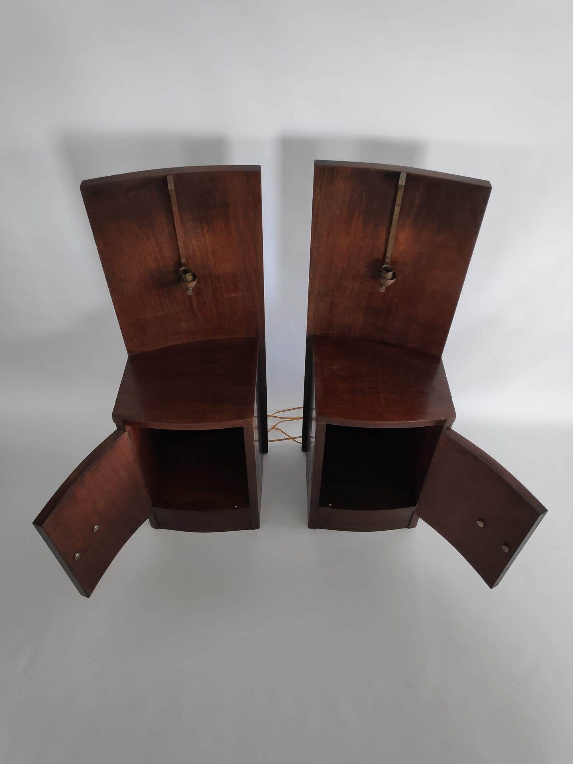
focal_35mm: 21
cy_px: 377
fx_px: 463
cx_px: 294
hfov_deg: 63.4
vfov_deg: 79.0
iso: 304
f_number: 1.9
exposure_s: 1/100
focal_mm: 3.94
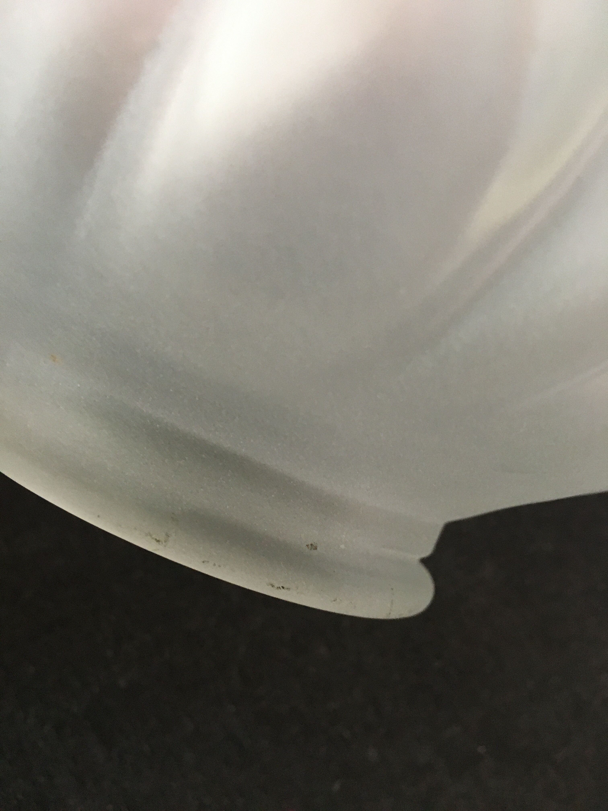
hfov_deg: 48.2
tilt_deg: -67.6
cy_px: 406
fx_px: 679
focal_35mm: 29
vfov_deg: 61.7
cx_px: 304
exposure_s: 1/17
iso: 200
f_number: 2.2
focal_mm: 4.15
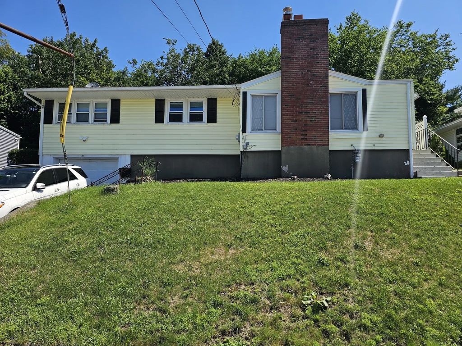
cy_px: 173
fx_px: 307
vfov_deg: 58.9
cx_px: 231
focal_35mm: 23
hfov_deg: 73.9
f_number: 1.7
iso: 10
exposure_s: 1/661
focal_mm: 6.3
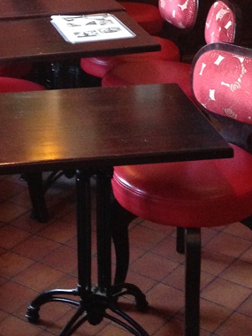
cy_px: -15
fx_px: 864
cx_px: 108
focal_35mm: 89
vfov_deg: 21.1
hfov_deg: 16.6
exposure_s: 1/15
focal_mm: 4.12
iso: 400
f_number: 2.4
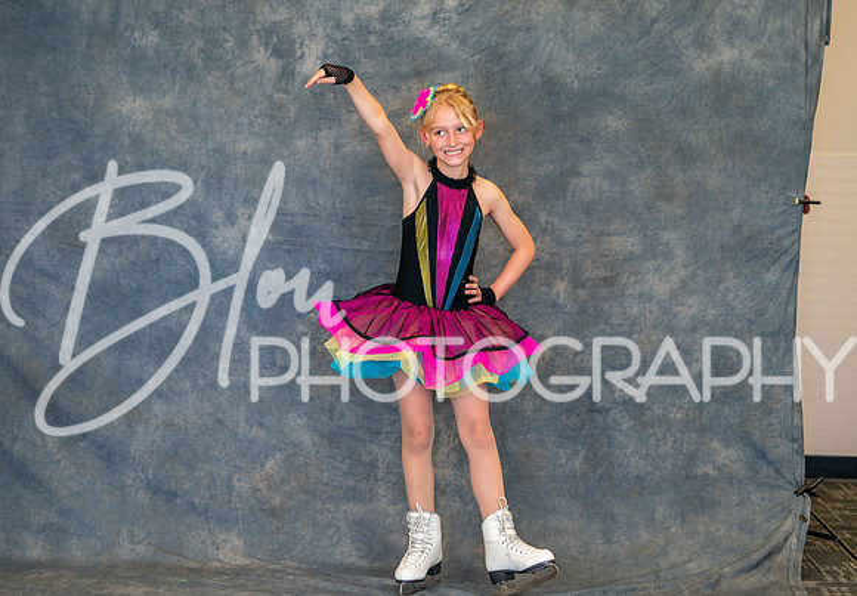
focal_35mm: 104
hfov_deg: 19.5
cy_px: 243
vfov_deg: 13.6
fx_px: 2498
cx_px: 410
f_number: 2.5
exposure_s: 1/160
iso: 1000
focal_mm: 85
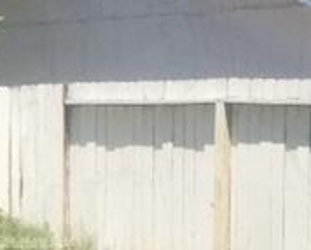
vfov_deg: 6.5
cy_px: 227
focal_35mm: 238
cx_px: -542
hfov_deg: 7.4
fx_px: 2194
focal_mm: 4.15
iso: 32
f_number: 2.2
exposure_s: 1/1582
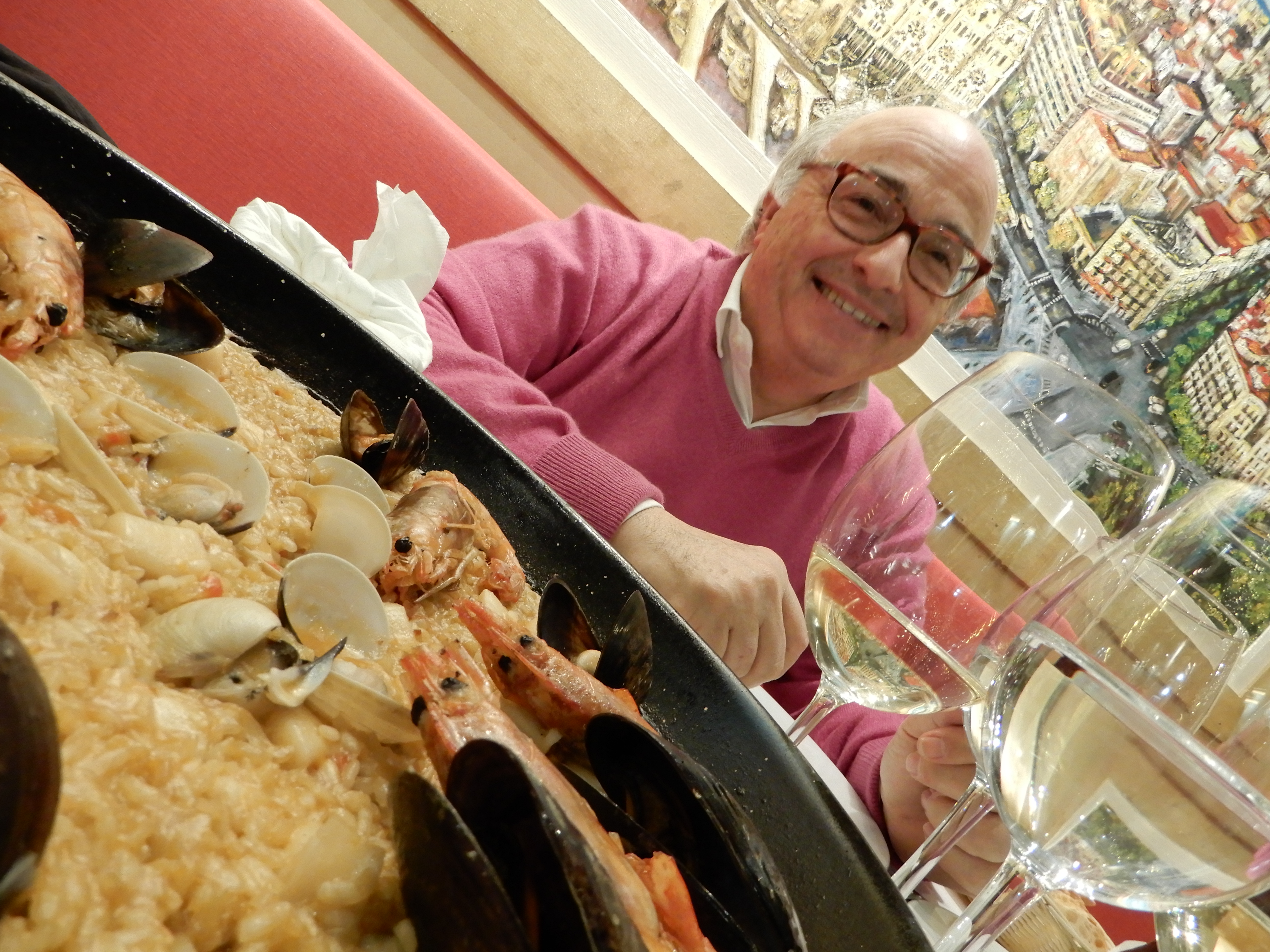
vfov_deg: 56.8
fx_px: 881
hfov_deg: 71.6
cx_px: 635
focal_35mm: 24
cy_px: 476
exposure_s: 1/8
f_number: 3.4
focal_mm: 4.3
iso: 400
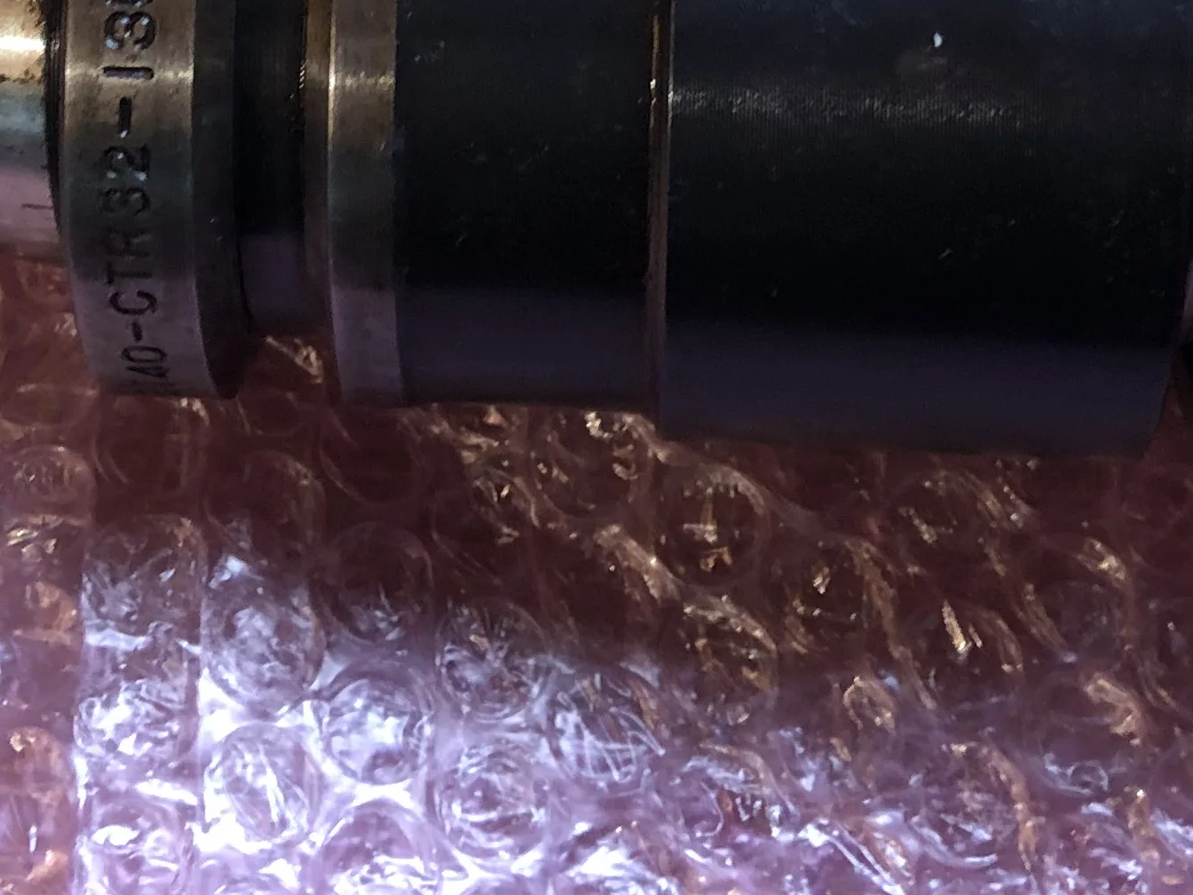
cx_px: 565
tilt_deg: -66.1
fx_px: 2895
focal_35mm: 84
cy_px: -389
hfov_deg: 23.3
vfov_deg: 16.3
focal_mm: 3.99
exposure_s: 1/15
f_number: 1.8
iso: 40
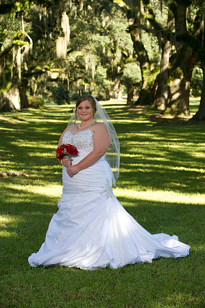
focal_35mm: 102
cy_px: 154
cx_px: 102
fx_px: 873
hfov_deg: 13.4
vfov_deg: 20.0
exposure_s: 1/125
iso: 400
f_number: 5.6
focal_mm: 102
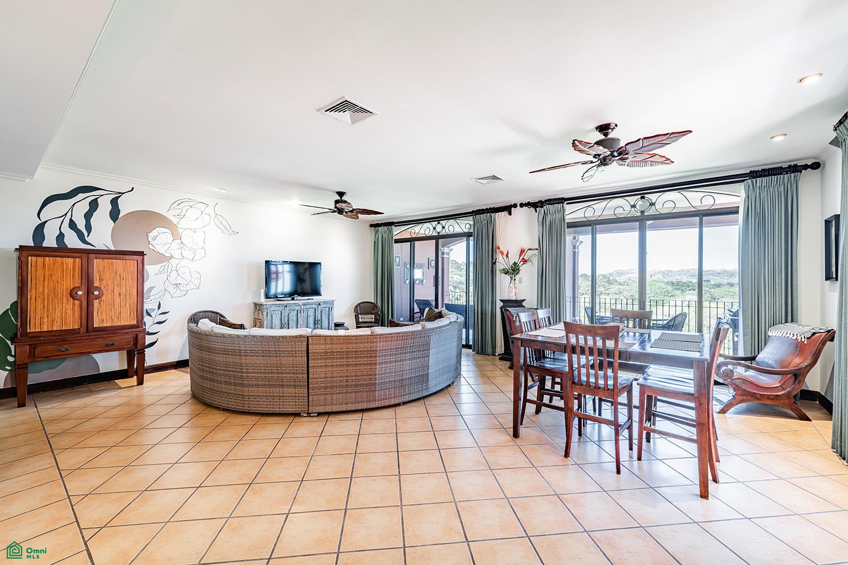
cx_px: 424
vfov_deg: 81.2
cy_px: 282
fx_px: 330
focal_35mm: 14
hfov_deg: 104.2
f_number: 9
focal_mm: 14
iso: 100
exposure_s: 1/5
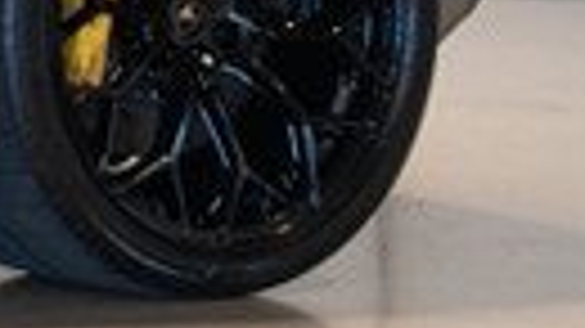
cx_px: -1296
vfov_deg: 2.2
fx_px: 8621
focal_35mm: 556
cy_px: -483
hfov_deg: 3.8
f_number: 2.8
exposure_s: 1/100
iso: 800
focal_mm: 73
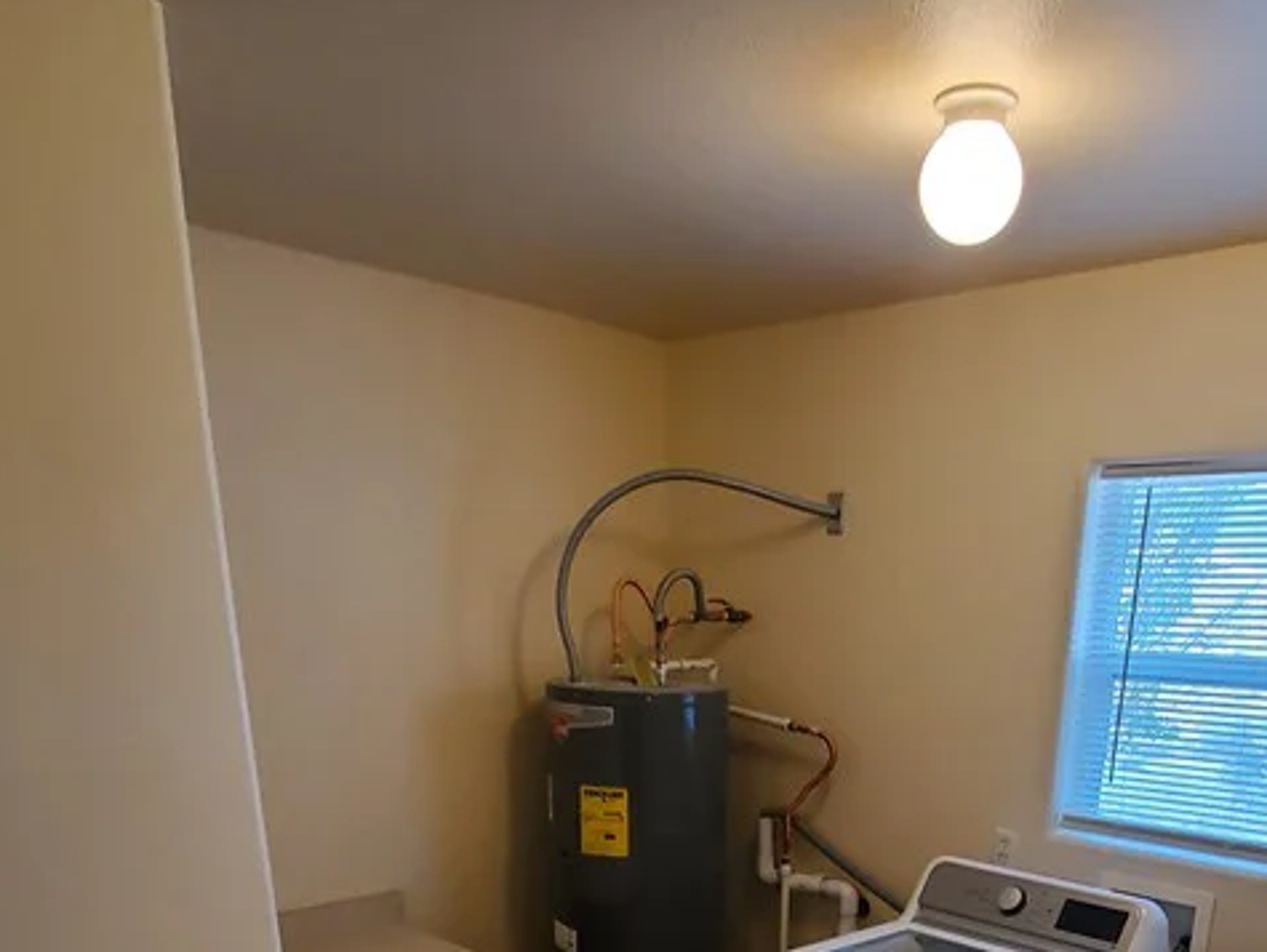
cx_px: 766
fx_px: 1026
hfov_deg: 62.8
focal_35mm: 28
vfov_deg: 42.9
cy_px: 952
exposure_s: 1/60
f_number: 2.2
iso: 160
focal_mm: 1.8
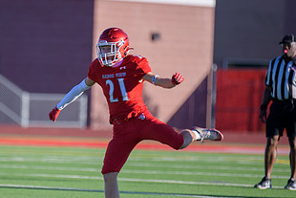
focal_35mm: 561
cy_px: 121
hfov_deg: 3.7
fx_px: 4615
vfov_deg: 2.5
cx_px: 82
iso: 400
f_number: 2.8
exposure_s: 1/6400
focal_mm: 300
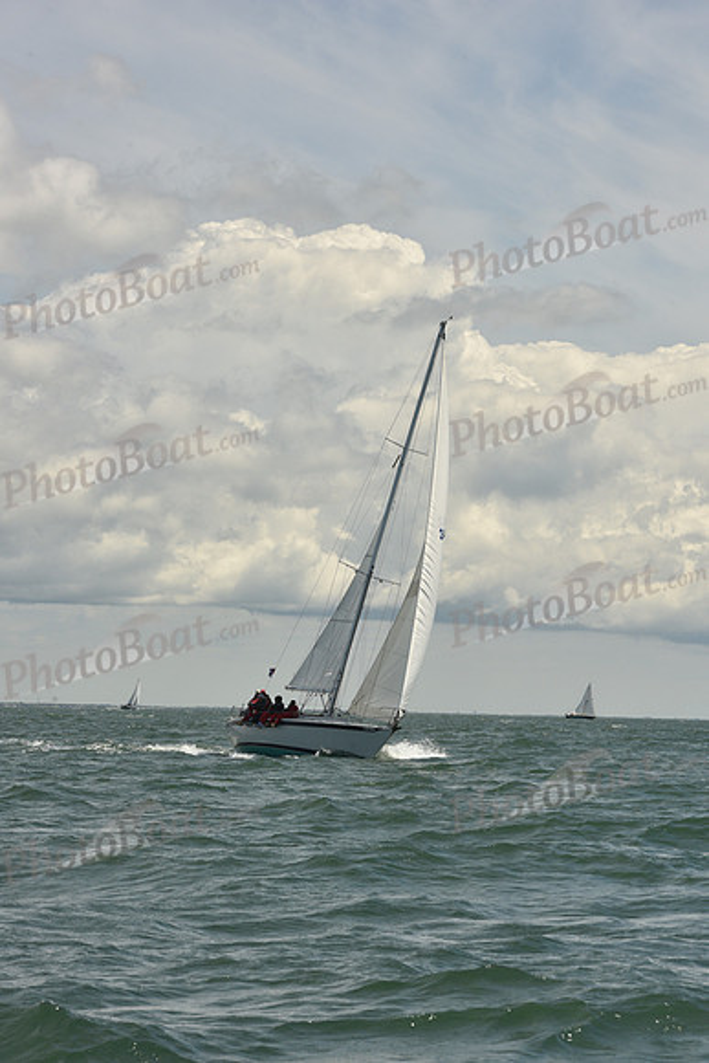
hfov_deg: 11.0
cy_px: 532
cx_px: 354
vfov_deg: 16.4
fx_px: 3690
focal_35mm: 125
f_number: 13
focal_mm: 125
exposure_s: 1/800
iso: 320
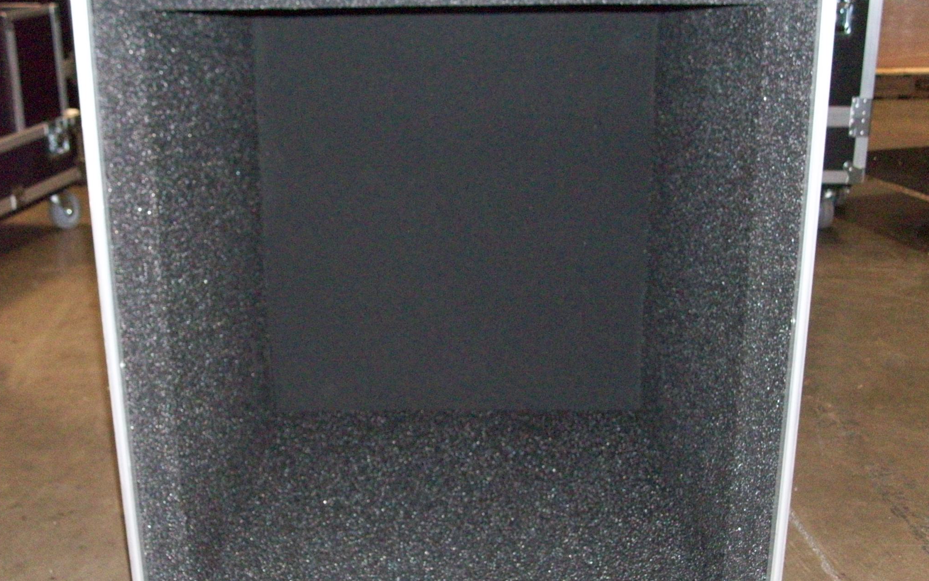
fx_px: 1139
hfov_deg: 44.4
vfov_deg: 28.6
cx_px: 467
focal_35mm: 45
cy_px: 305
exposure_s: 1/65.1
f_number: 3.2
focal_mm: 7.1
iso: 320
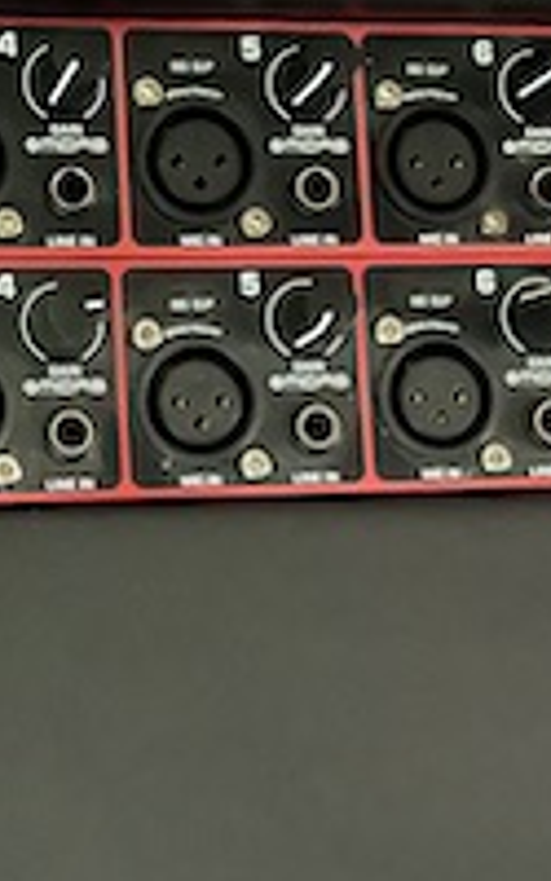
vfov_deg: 29.8
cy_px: 447
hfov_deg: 18.5
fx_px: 1658
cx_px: 22
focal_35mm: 69
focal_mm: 5.1
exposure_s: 1/14
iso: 1600
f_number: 1.6
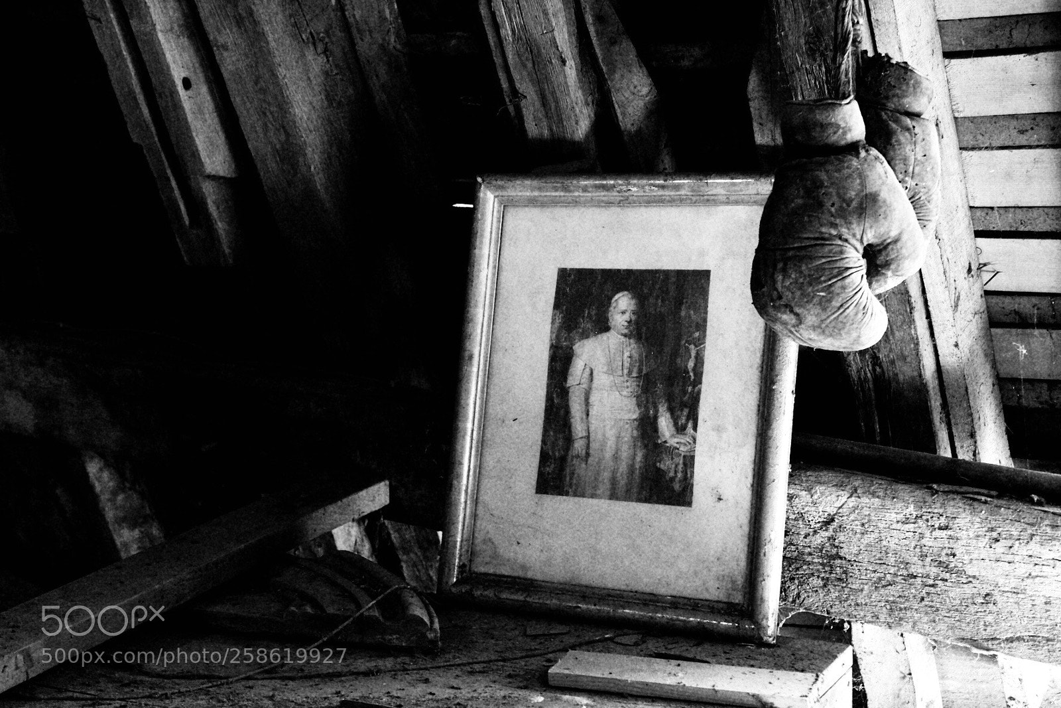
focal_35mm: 55
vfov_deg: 24.6
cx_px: 530
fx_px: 1621
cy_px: 354
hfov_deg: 36.2
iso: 800
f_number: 4
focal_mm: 36.5
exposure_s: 1/15
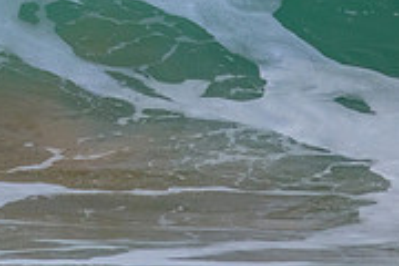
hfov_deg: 0.7
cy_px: -156
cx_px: -375
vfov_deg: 0.4
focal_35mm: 3118
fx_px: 34555
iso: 1400
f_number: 11
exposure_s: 1/2000
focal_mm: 800
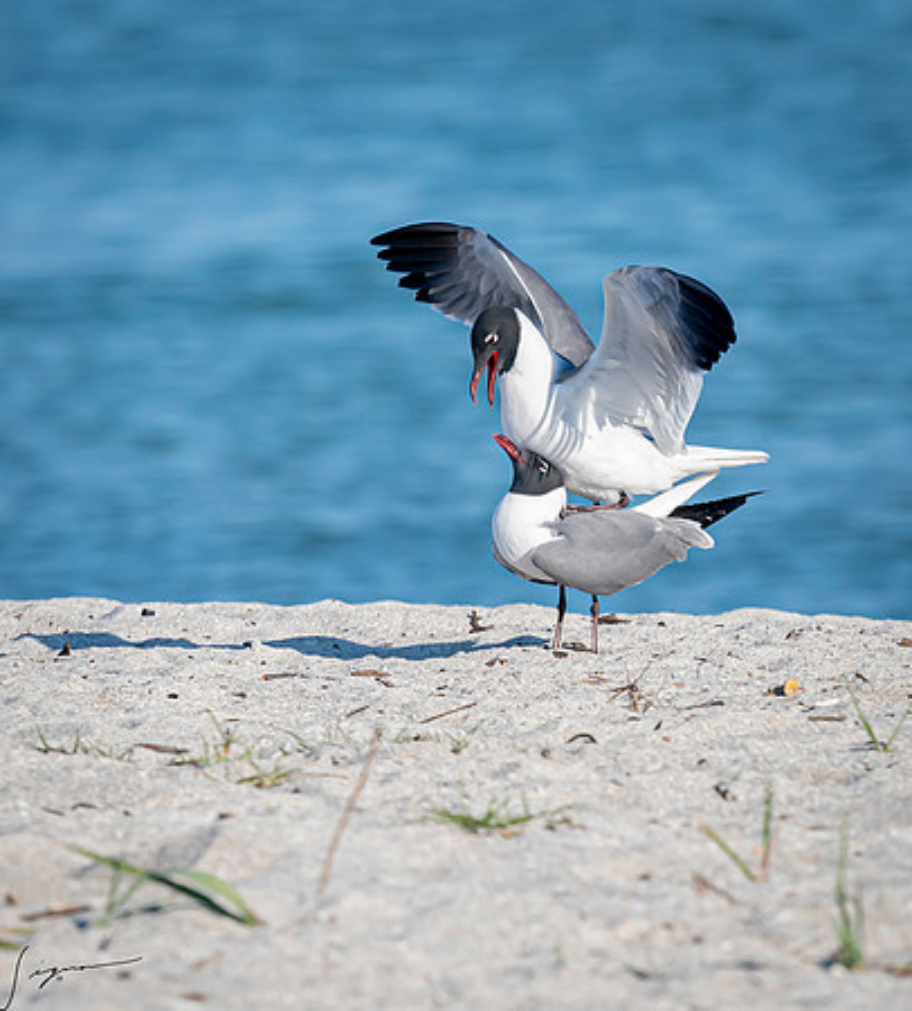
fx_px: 30882
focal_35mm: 981
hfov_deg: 1.7
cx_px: 1026
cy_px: 375
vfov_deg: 1.9
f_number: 5.6
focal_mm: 300
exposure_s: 1/2000
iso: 500
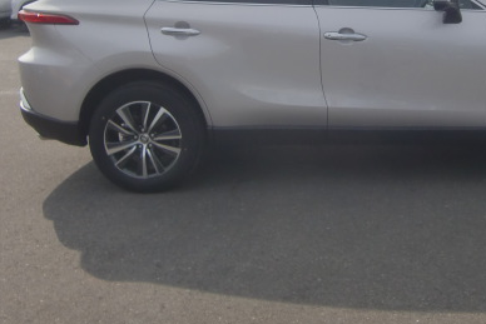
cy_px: 40
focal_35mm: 48
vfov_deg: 27.2
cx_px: 353
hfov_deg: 40.2
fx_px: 648
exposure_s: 1/400
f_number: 7
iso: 64
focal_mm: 4.9
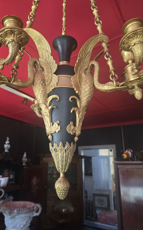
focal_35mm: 25
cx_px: 60
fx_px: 156
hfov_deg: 49.1
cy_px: 117
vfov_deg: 72.5
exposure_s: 1/100
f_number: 1.7
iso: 200
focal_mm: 6.3
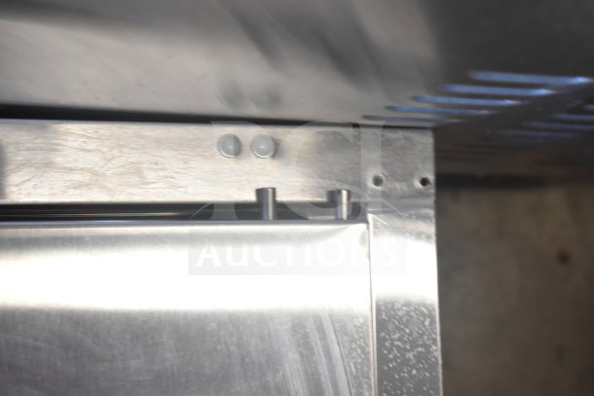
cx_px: 297
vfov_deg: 22.6
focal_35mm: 60
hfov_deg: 33.4
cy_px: 198
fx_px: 990
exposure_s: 1/60
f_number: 5
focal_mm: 40
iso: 1400
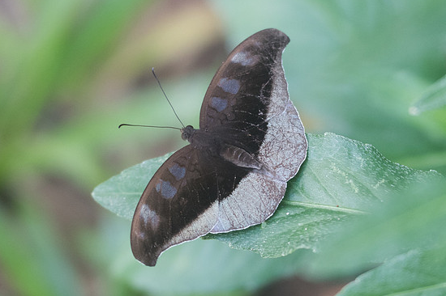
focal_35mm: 449
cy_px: 170
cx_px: 234
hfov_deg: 4.6
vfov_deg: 3.1
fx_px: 5559
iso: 1000
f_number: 3.2
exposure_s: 1/250
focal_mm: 150
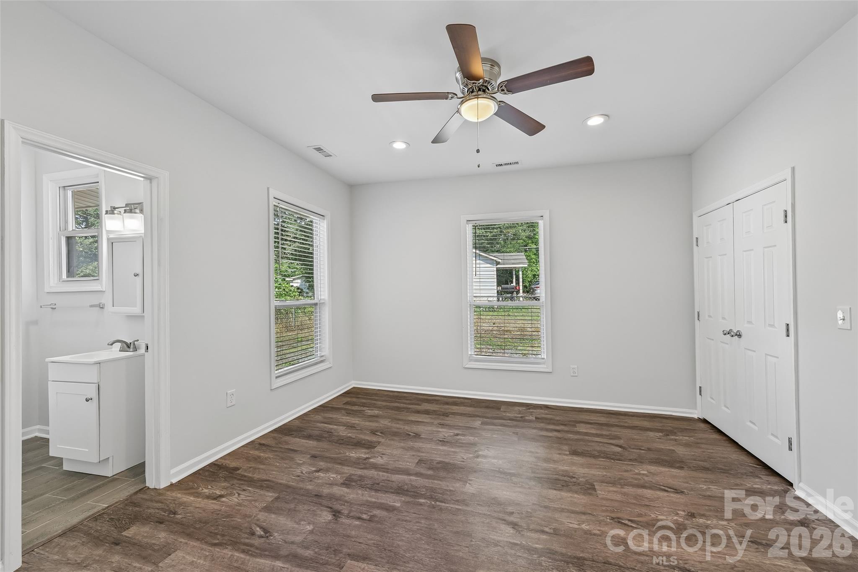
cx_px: 429
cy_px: 286
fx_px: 334
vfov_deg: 81.2
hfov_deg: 104.3
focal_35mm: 14
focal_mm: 14
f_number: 8
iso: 160
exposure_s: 1/15
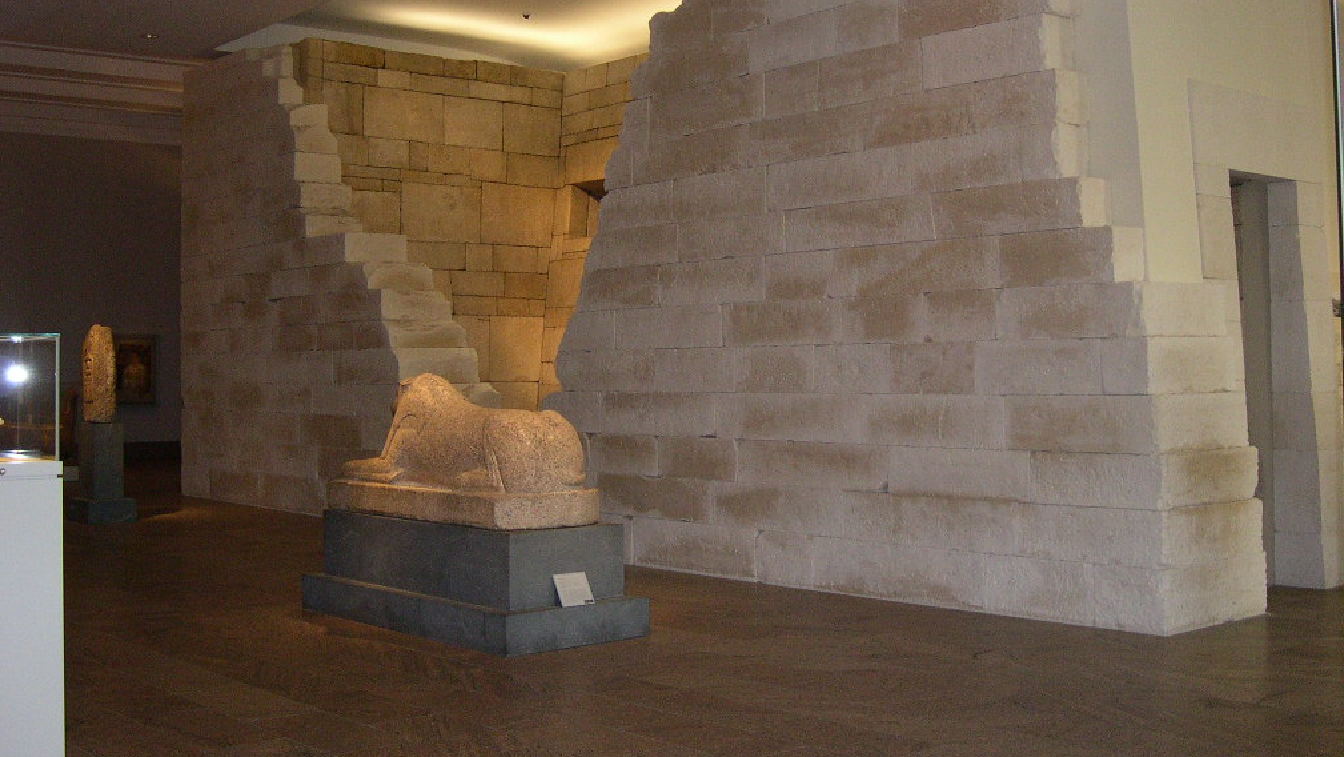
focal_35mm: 42
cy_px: 281
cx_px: 677
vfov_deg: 28.3
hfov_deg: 48.3
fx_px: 1497
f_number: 2.8
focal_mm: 8
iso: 369
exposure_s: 1/60
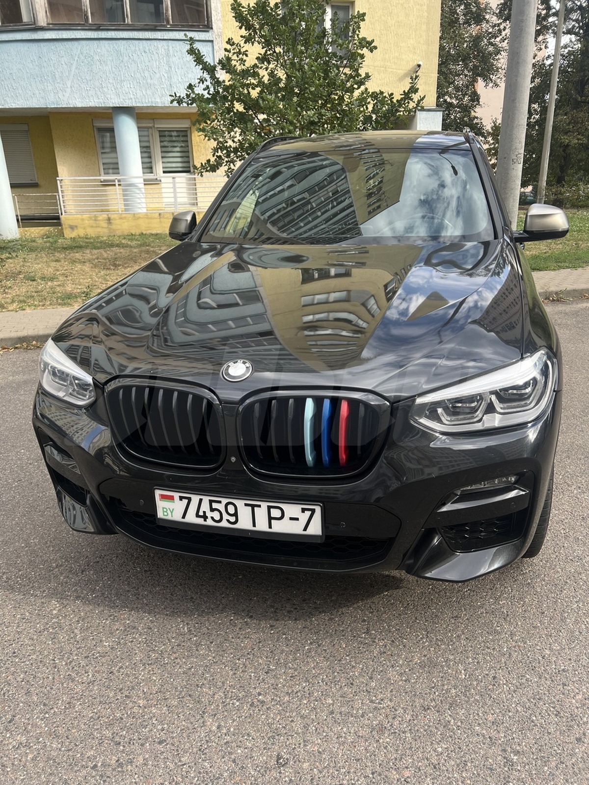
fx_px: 590
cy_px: 392
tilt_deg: -19.5
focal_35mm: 26
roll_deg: +2.1
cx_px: 294
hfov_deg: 53.1
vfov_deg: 67.3
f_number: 1.5
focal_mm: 5.7
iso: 50
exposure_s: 1/533
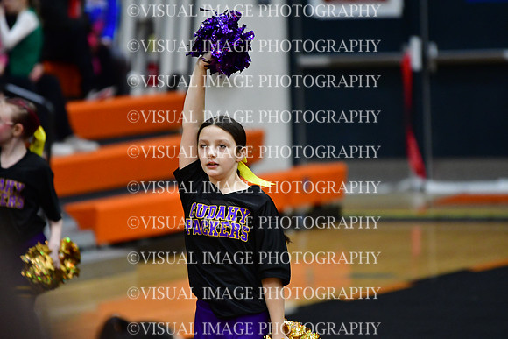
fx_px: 4234
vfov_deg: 4.6
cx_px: 254
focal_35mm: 300
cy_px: 170
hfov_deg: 6.9
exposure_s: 1/800
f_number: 2.8
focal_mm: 200
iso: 4000
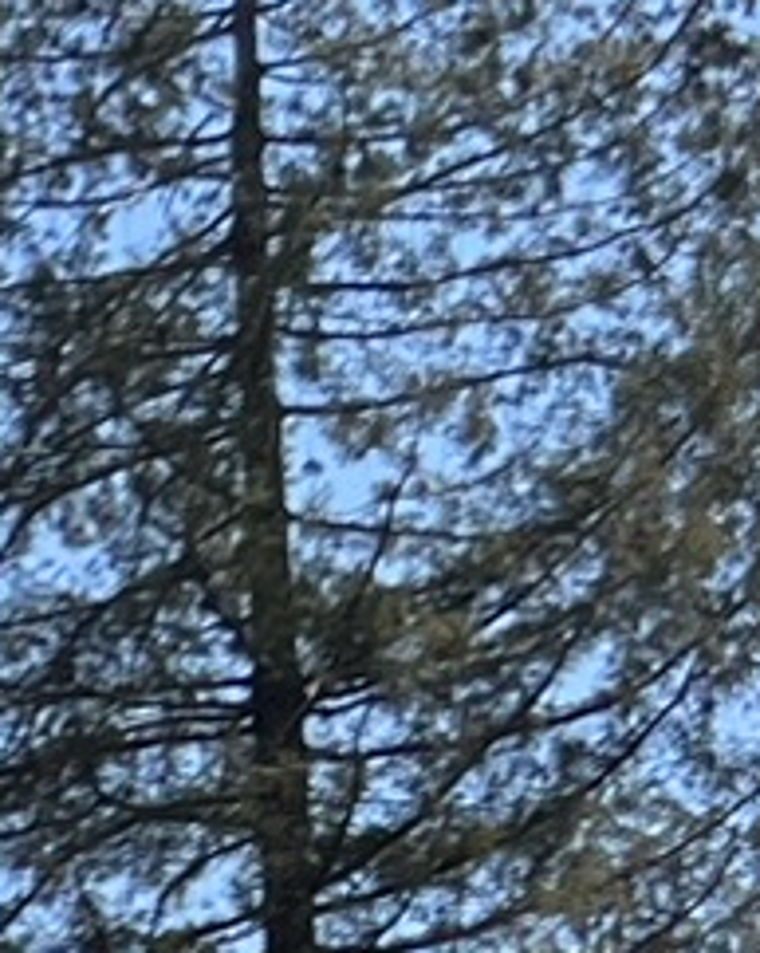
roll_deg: +0.0
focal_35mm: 215
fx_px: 6056
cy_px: 1867
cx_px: -2205
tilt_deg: +5.7
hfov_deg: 6.1
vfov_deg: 8.6
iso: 50
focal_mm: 5.7
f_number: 1.5
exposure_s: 1/3356
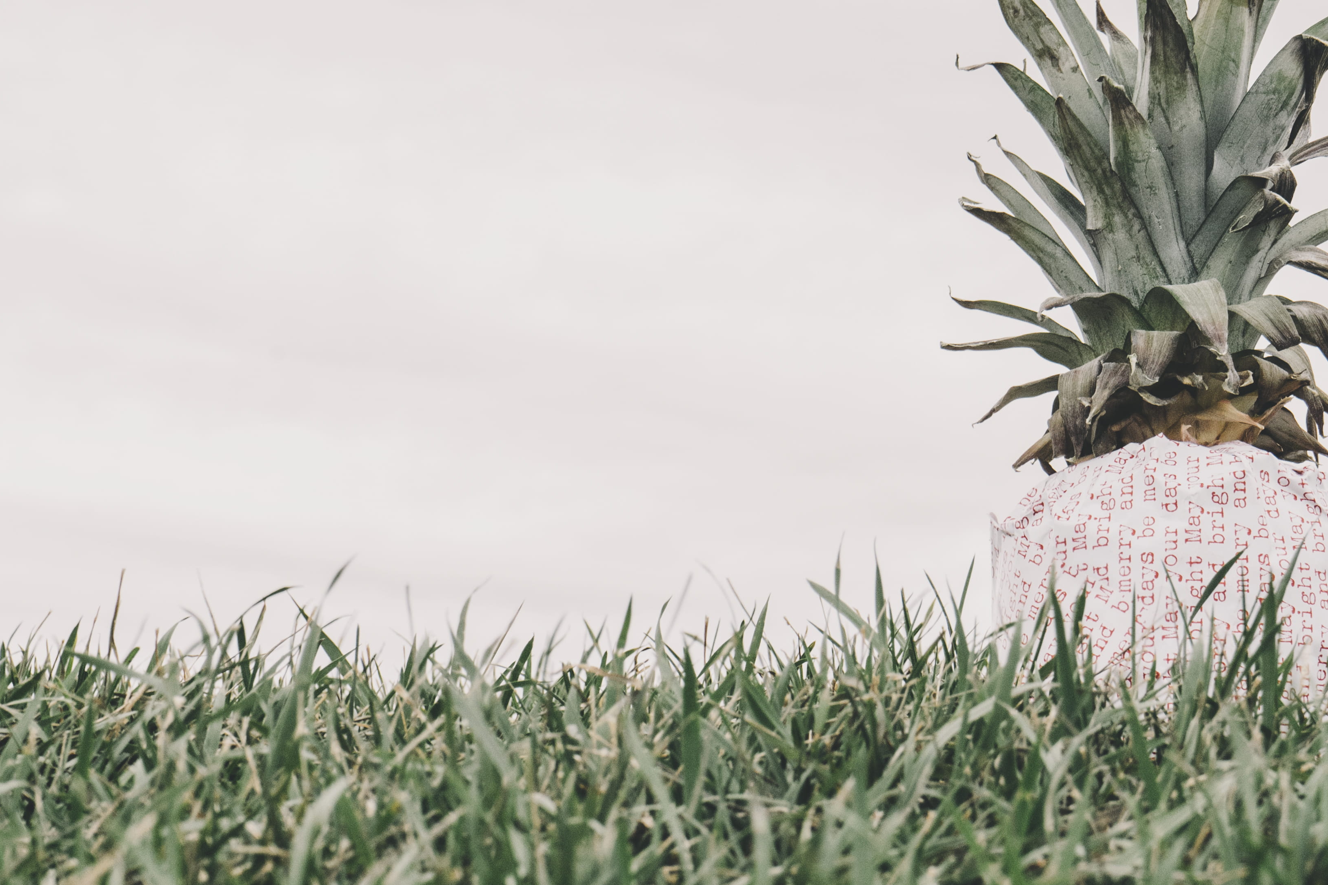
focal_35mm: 128
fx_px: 4721
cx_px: 923
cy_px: 358
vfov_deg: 10.7
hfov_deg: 16.0
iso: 800
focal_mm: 70
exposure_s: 1/125
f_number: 13
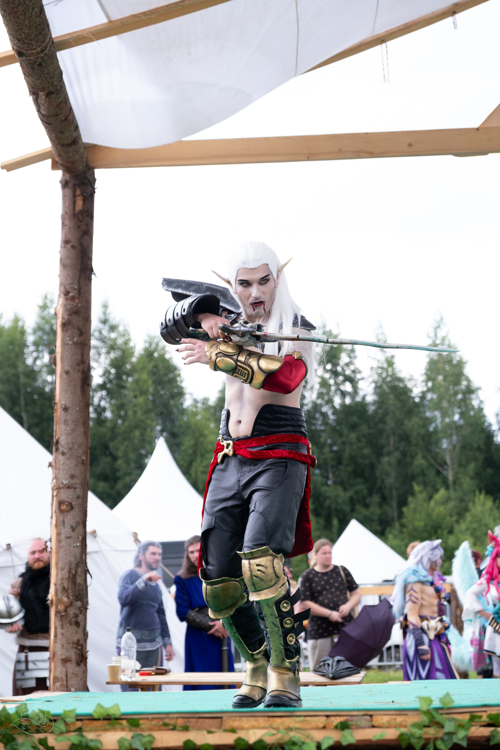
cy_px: 375
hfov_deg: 16.5
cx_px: 250
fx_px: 1729
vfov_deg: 24.5
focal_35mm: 83
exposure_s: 1/640
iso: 800
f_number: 3.6
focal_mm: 55
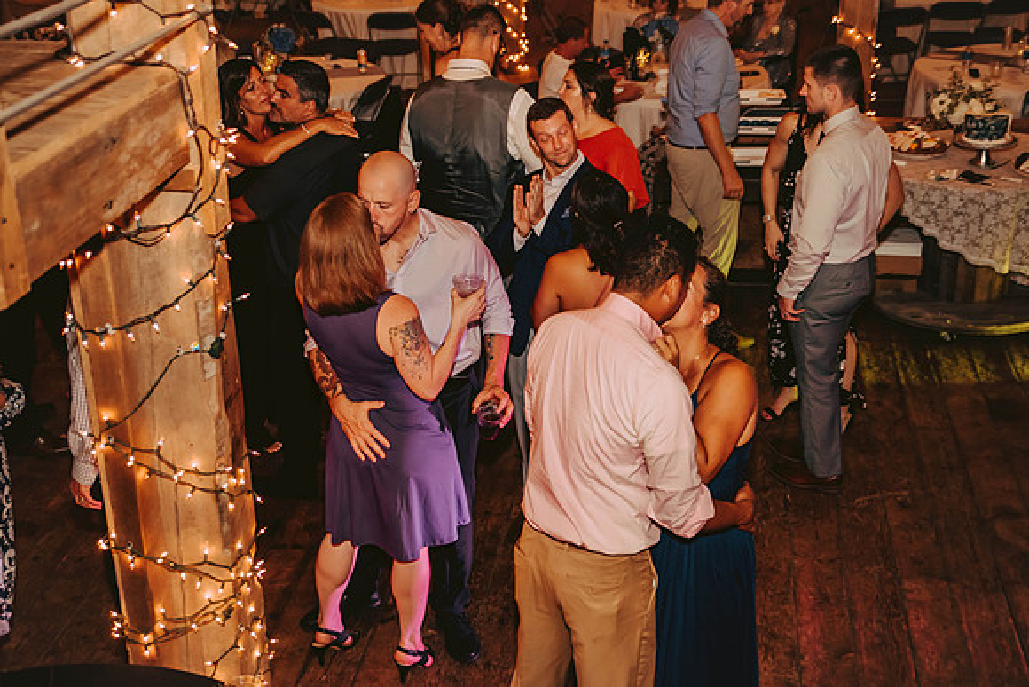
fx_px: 1380
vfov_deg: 27.9
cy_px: 344
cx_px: 514
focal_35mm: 48
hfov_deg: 40.9
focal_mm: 46
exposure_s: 1/125
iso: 1250
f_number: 2.8
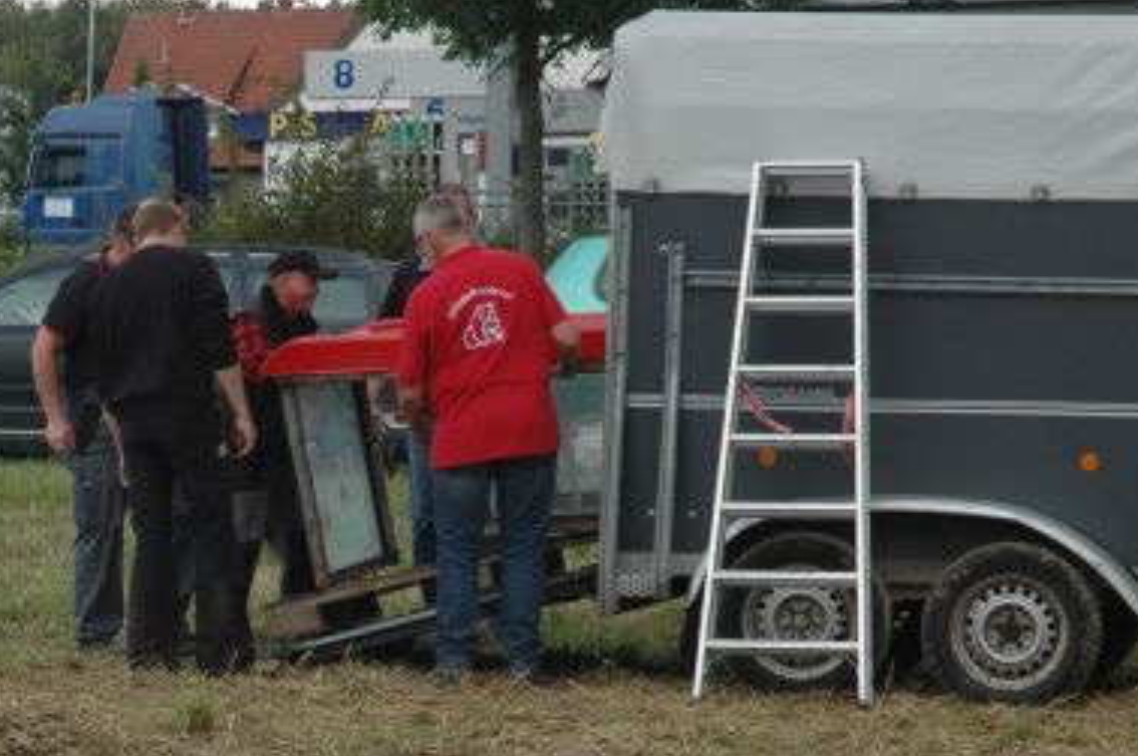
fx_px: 6219
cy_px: 596
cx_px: 268
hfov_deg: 10.4
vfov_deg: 6.9
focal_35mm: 197
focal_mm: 62
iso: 400
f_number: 8
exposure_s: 1/250
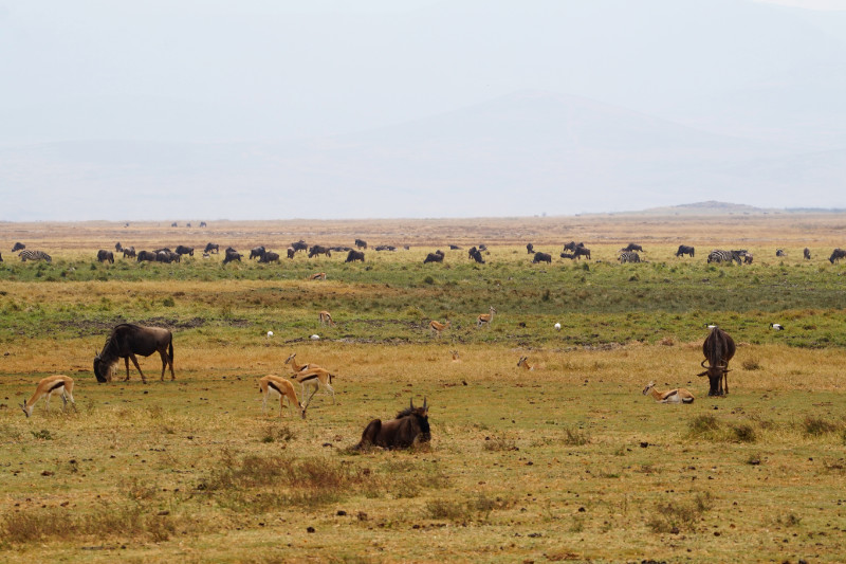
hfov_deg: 9.3
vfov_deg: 6.2
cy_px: 282
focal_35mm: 220
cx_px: 423
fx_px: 5180
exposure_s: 1/320
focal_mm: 147
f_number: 9
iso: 100
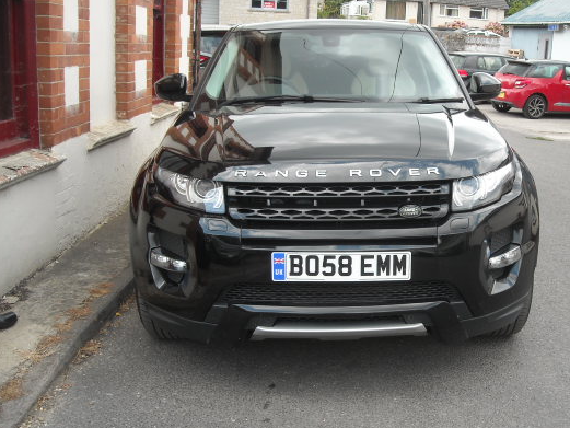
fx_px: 708
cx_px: 344
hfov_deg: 43.6
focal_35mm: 43
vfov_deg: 33.6
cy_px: 216
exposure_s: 1/176
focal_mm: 5.7
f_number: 2.8
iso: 64
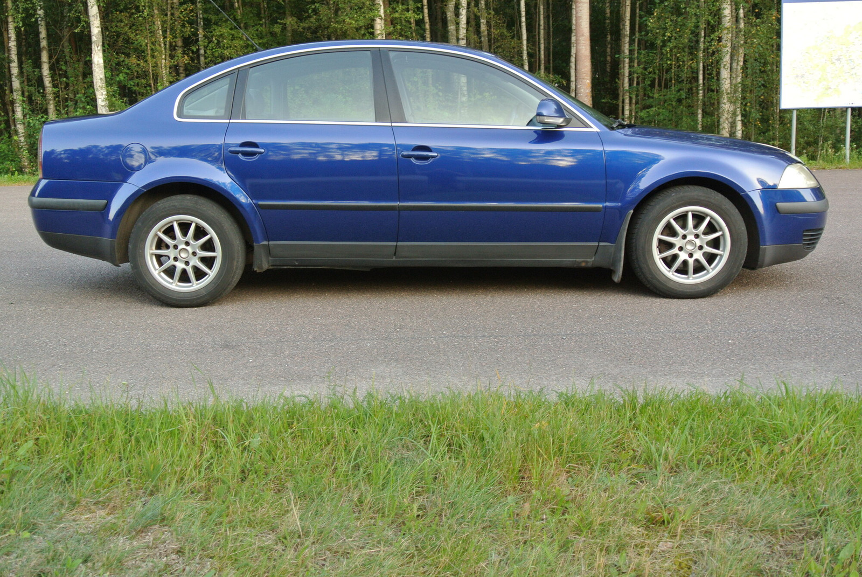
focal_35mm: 39
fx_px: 935
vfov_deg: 34.3
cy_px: 288
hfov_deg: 49.5
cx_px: 431
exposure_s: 1/60
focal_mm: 14.5
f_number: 4
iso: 250
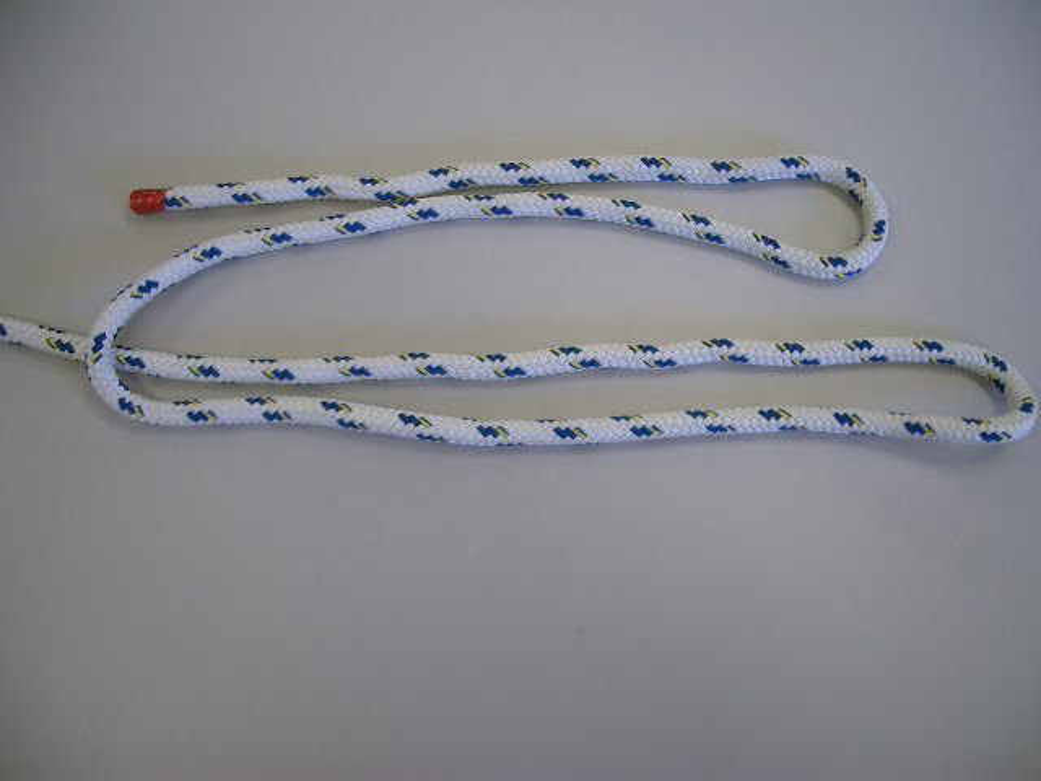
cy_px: 390
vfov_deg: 40.7
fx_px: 1053
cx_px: 520
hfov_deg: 52.6
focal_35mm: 35
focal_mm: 5.8
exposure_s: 1/80
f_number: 2.6
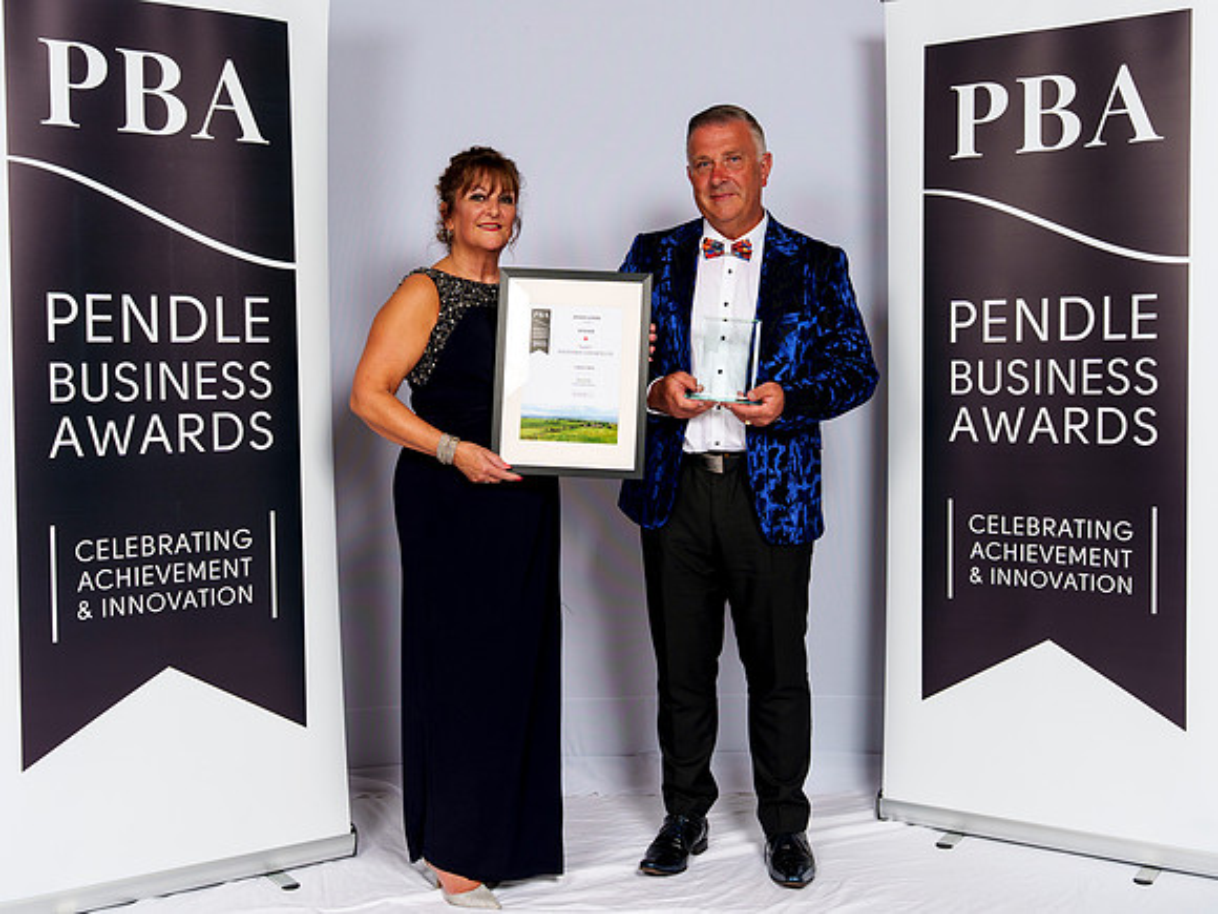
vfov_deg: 34.1
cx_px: 613
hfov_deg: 44.5
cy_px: 429
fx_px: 1489
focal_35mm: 42
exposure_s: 1/125
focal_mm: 34
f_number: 8
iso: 100
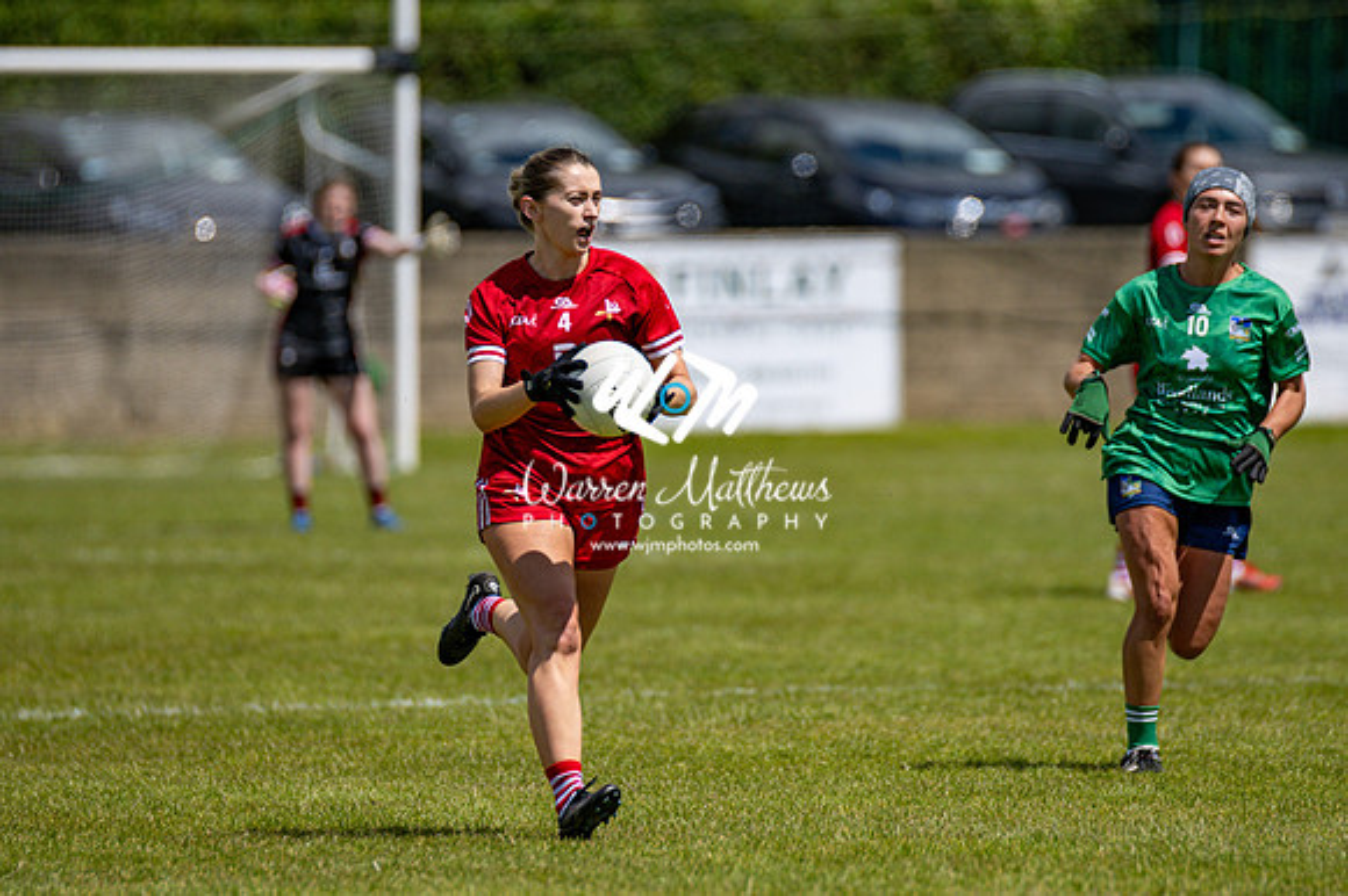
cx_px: 674
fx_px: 16840
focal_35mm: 450
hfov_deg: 4.6
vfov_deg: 3.1
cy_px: 448
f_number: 2.8
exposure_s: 1/6400
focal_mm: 300
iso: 100
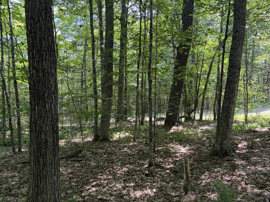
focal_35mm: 26
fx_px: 203
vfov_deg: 53.1
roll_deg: +1.2
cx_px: 135
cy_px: 101
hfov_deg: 67.3
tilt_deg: -6.7
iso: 80
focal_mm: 5.96
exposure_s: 1/176
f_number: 1.6
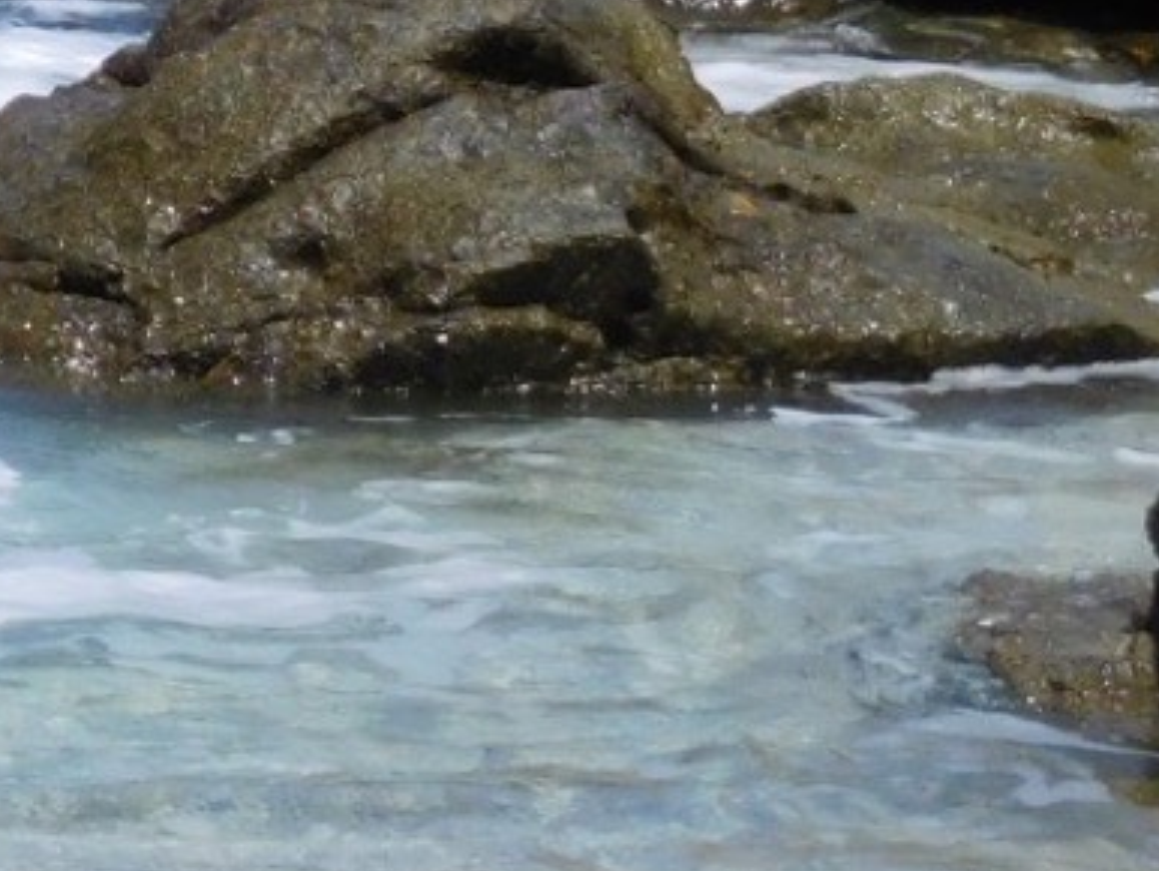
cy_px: -574
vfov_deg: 5.1
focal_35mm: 290
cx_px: -1144
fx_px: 9716
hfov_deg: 6.6
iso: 125
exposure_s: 1/1250
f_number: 4.5
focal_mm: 12.5
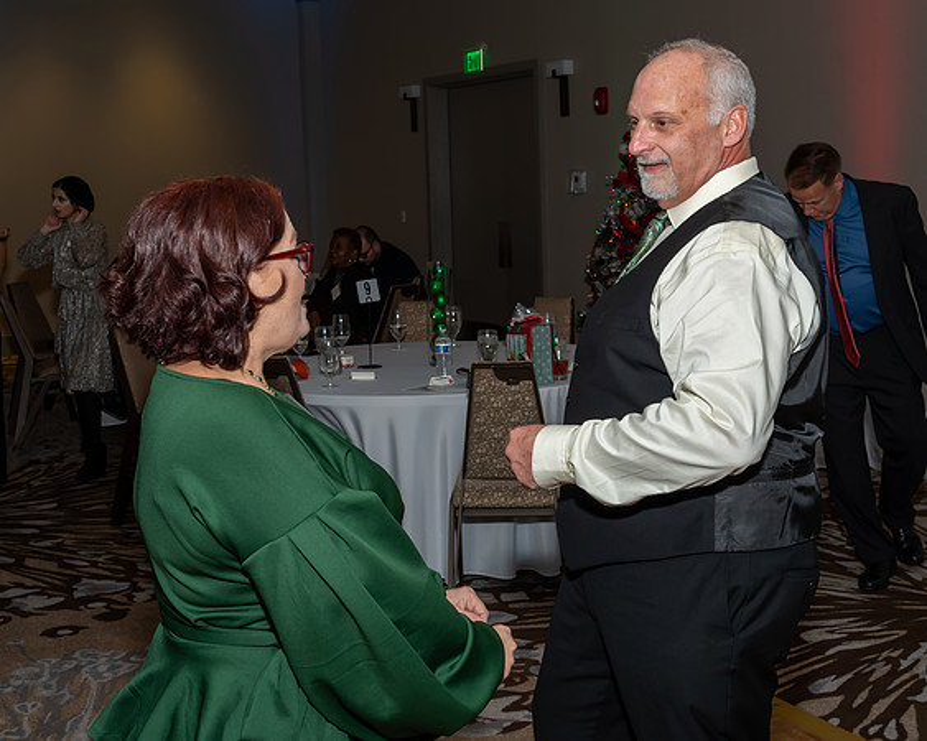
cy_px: 339
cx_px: 461
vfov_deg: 29.5
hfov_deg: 36.4
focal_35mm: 51
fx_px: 1408
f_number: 6.3
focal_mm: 28
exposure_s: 1/250
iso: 400
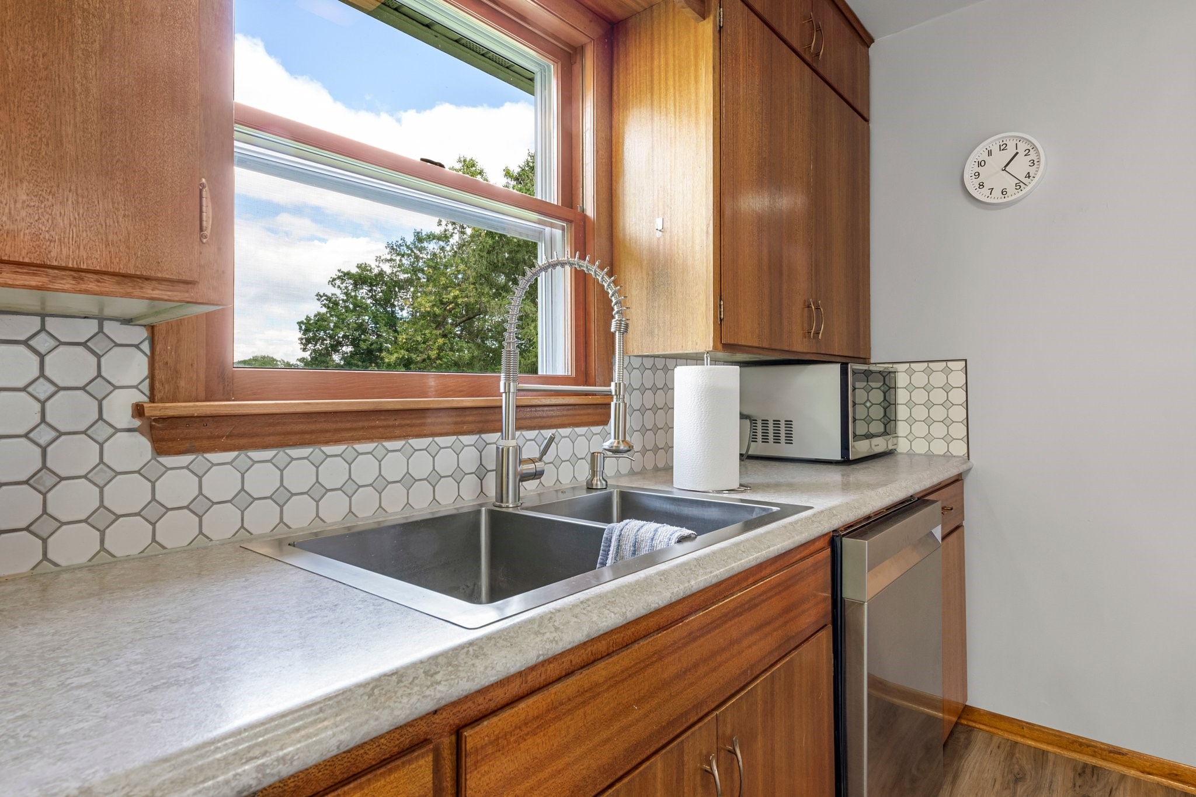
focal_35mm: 19
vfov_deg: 64.5
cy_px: 398
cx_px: 598
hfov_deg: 86.9
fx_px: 631
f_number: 11
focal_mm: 16
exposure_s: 1/1.67
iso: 320
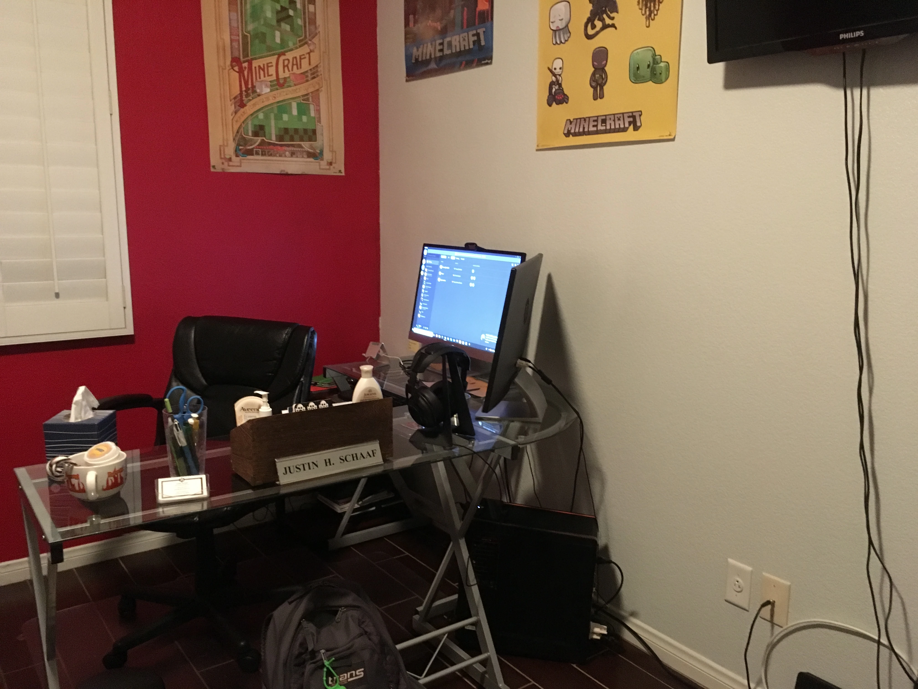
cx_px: 459
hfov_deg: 61.7
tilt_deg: -11.8
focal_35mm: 29
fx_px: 769
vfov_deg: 48.2
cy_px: 344
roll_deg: -0.9
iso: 500
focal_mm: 4.15
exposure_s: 1/15
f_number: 2.2
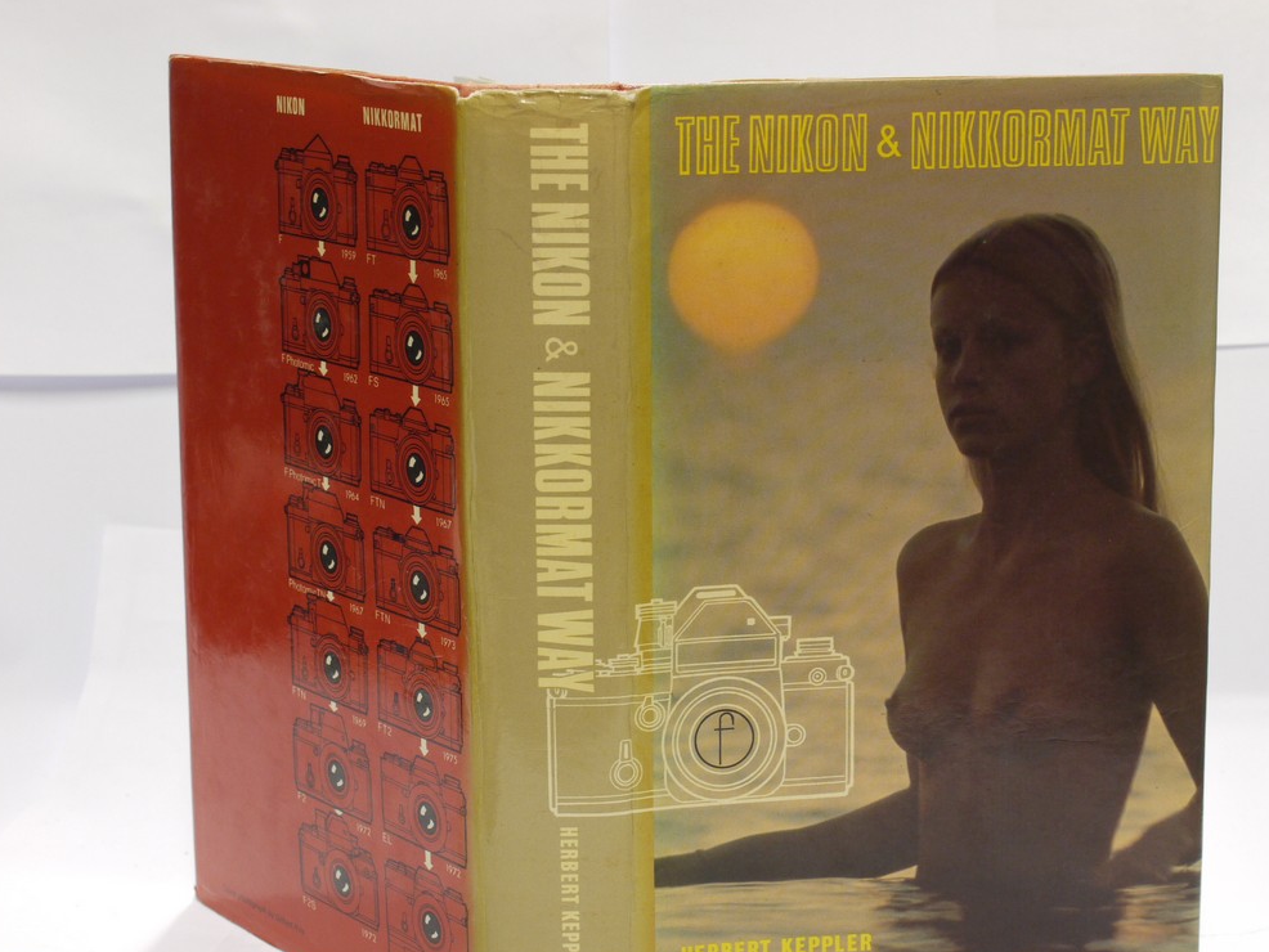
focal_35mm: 73
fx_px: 2677
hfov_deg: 26.6
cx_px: 714
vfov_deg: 20.2
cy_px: 534
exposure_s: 1/10
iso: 400
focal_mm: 30
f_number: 8
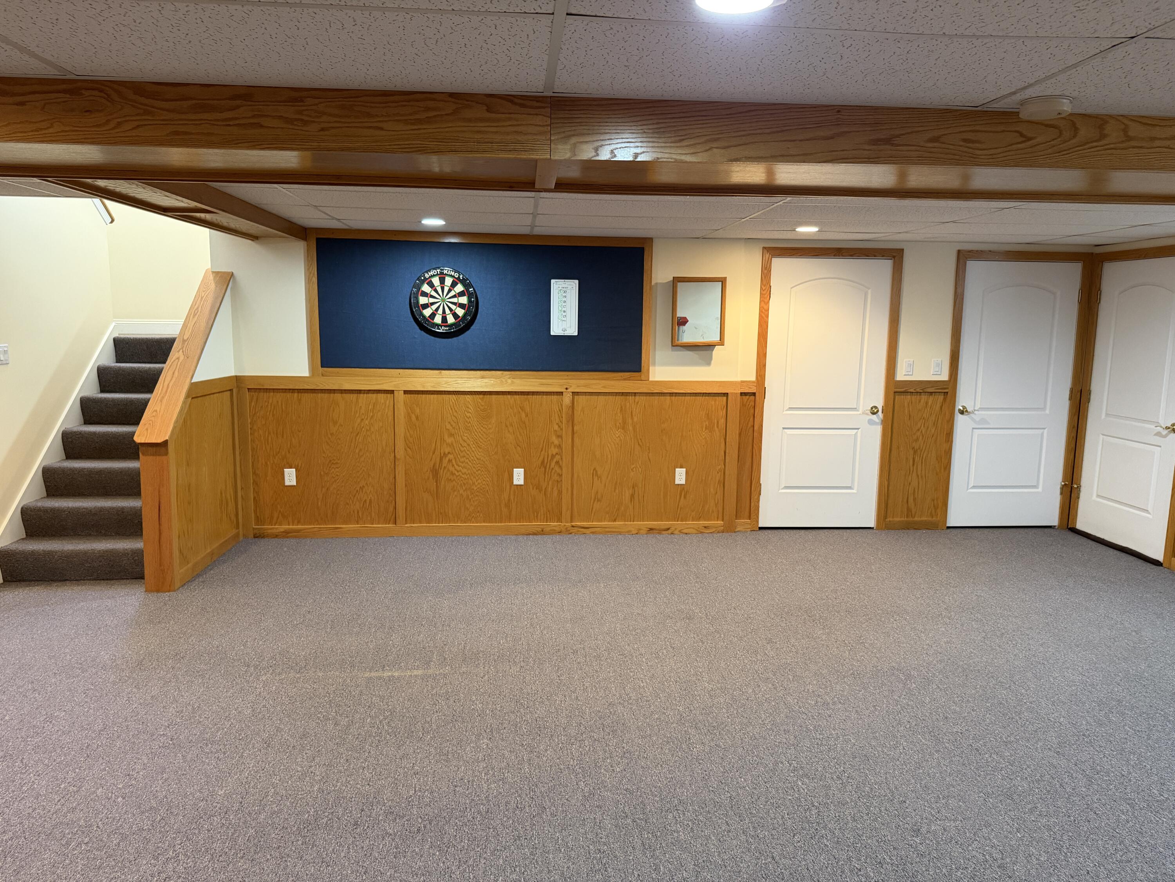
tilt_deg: -8.9
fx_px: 815
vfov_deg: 56.8
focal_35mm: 24
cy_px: 441
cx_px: 588
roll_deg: -0.9
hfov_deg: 71.6
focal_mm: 6.76
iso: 400
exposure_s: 1/60
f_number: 1.78
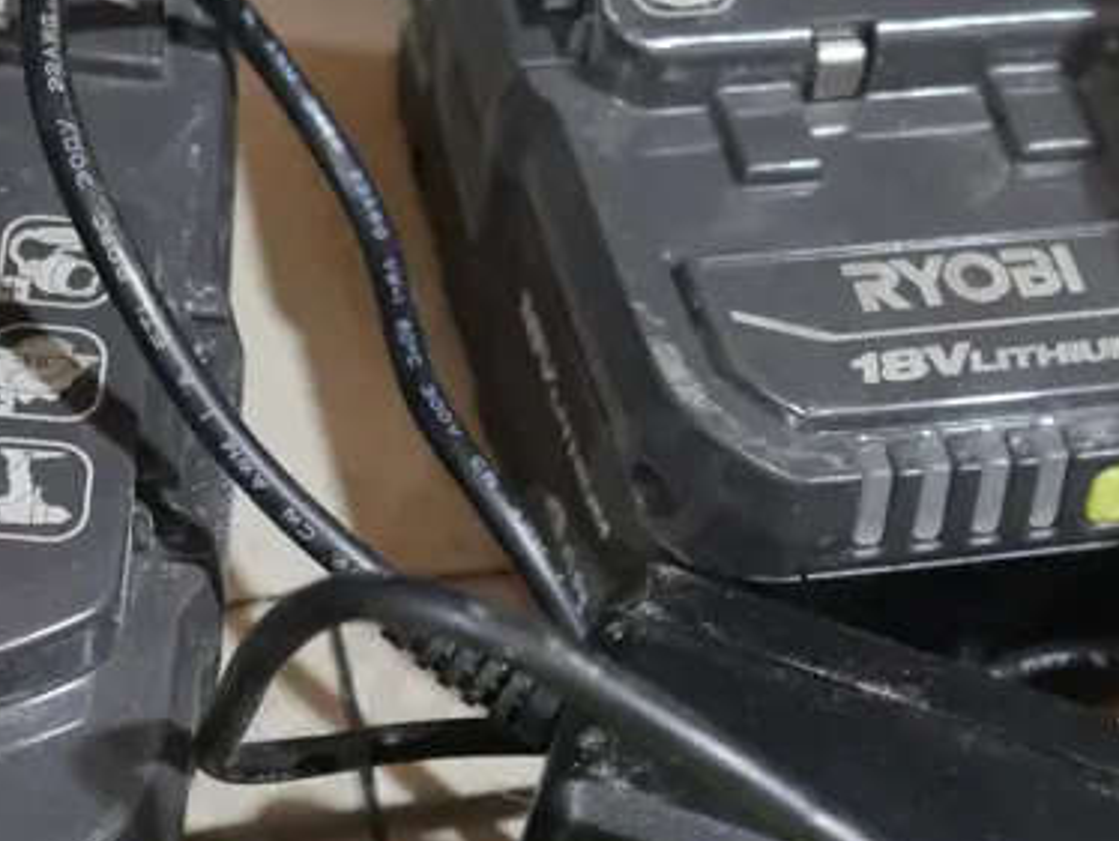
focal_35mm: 93
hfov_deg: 21.1
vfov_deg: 15.9
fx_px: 3008
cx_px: 551
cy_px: 552
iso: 2000
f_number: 4
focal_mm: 17
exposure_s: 1/60
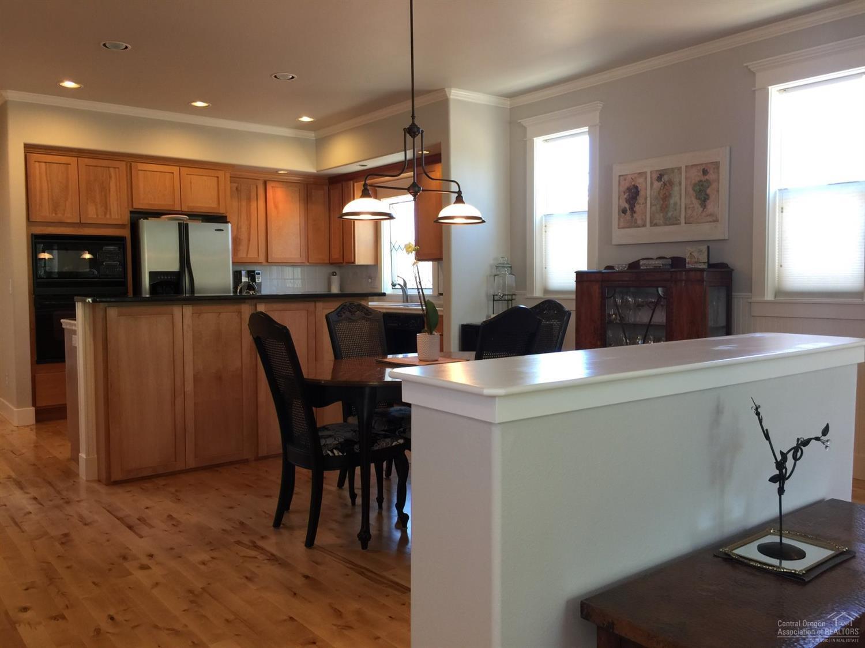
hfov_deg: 61.7
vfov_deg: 48.2
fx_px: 724
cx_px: 432
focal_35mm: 29
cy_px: 324
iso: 32
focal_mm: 4.15
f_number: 2.2
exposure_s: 1/15
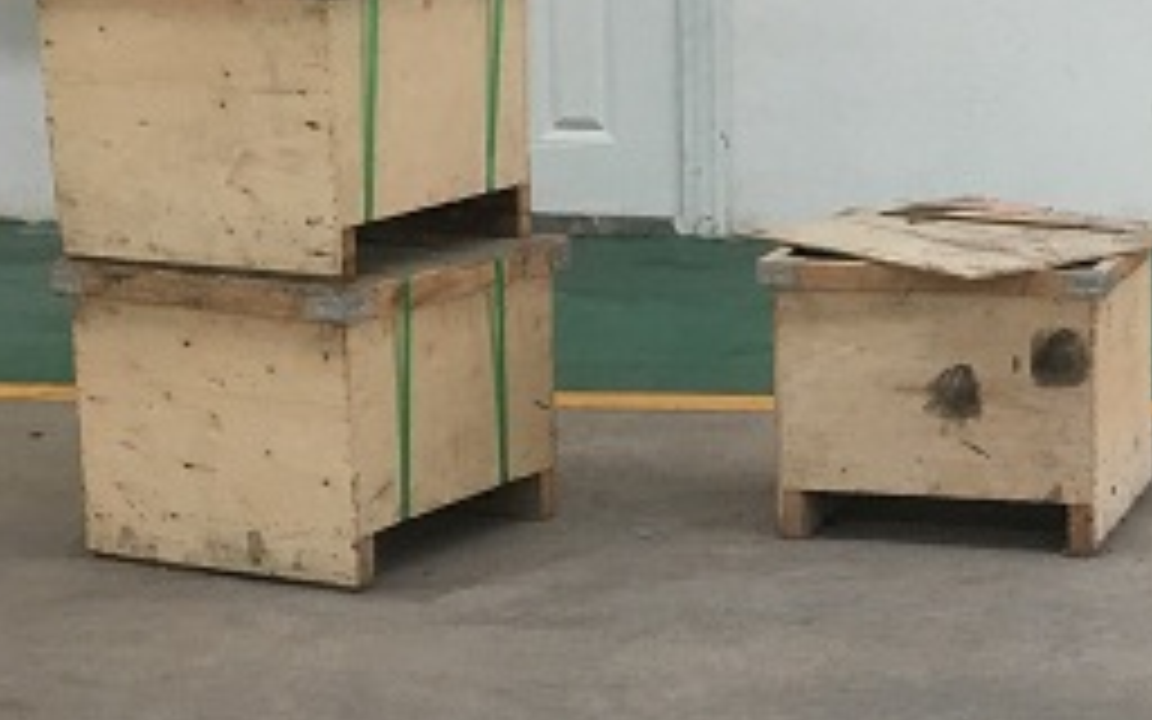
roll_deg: -1.8
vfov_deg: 13.6
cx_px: 1287
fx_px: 3014
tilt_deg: -15.2
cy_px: 508
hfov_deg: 20.6
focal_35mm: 96
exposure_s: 1/33
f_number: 2.2
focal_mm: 4.15
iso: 50
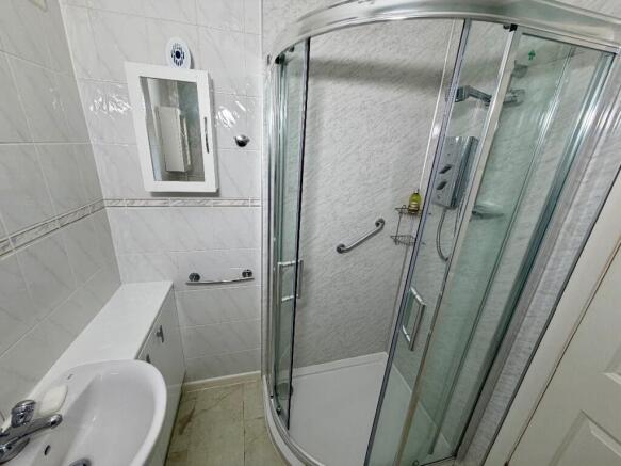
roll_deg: -2.0
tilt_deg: -17.4
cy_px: 233
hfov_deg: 102.1
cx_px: 310
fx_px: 251
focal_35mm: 14
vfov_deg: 85.7
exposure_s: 1/121
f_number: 2.2
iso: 64
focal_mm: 2.22
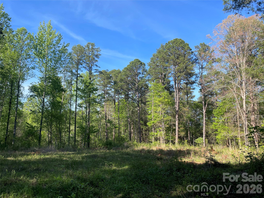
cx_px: 132
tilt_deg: +10.0
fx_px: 198
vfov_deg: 53.1
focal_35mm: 26
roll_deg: +0.0
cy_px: 99
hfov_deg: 67.3
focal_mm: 4.2
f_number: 1.6
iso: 32
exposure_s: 1/1383
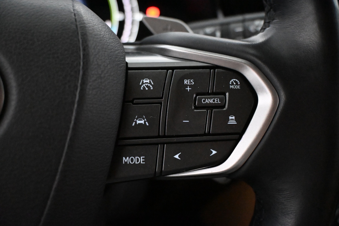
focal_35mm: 34
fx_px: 318
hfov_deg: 56.1
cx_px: 170
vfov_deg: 39.1
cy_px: 113
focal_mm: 22.5
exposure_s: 1/80
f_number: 4
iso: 12800
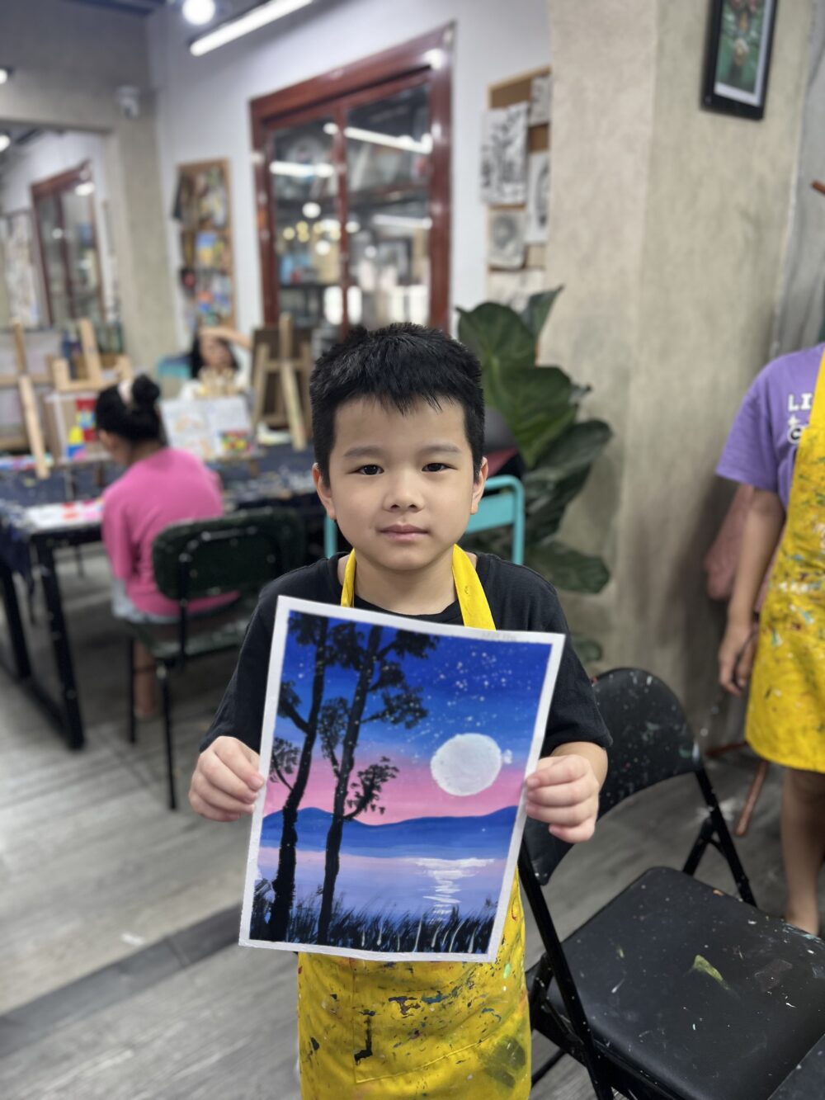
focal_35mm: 26
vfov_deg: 67.3
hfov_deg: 53.1
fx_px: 826
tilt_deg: -17.5
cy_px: 550
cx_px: 412
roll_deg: -0.7
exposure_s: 1/100
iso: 100
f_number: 1.5
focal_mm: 5.7
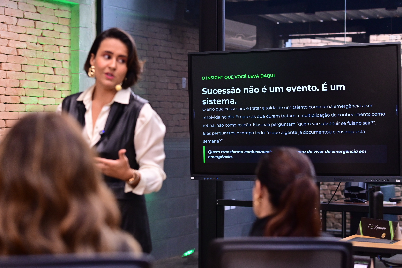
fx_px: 938
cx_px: 201
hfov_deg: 24.2
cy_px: 134
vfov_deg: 16.3
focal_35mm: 84
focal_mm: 56
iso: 1600
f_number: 2.2
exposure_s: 1/320
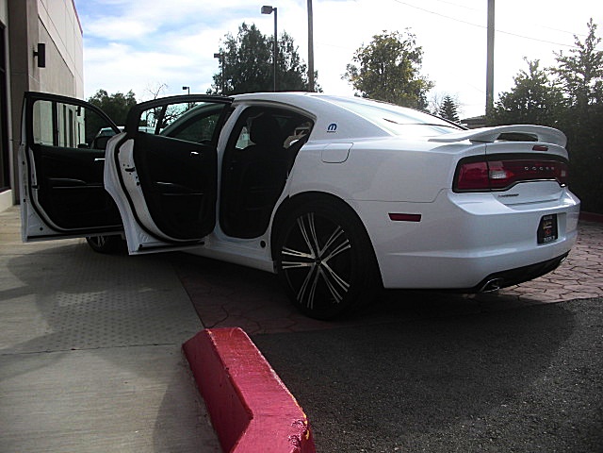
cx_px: 302
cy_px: 226
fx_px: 627
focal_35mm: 36
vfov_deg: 39.7
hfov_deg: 51.4
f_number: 2.8
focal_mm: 6.3
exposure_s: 1/1000
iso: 50
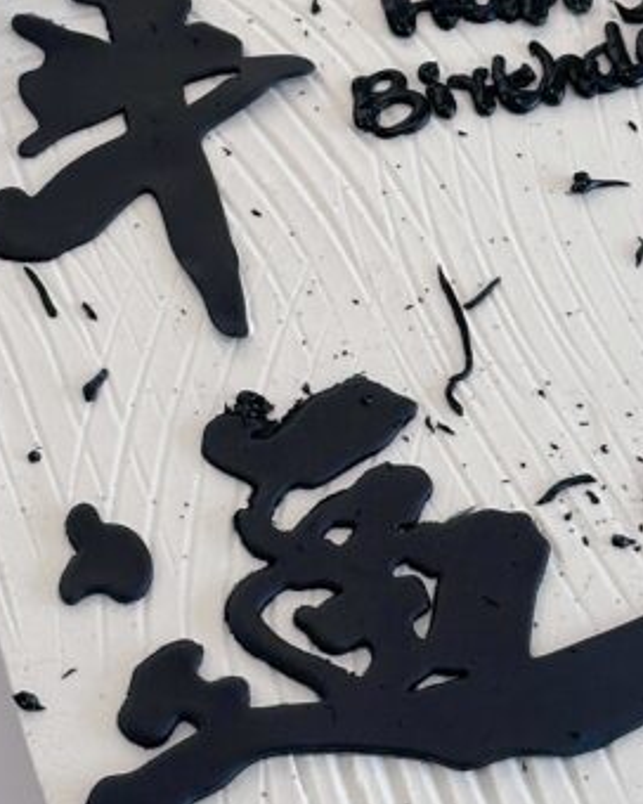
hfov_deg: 10.9
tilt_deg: -61.9
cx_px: 345
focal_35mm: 141
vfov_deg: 13.7
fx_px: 3354
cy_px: 331
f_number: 1.78
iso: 100
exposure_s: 1/50
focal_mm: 6.86
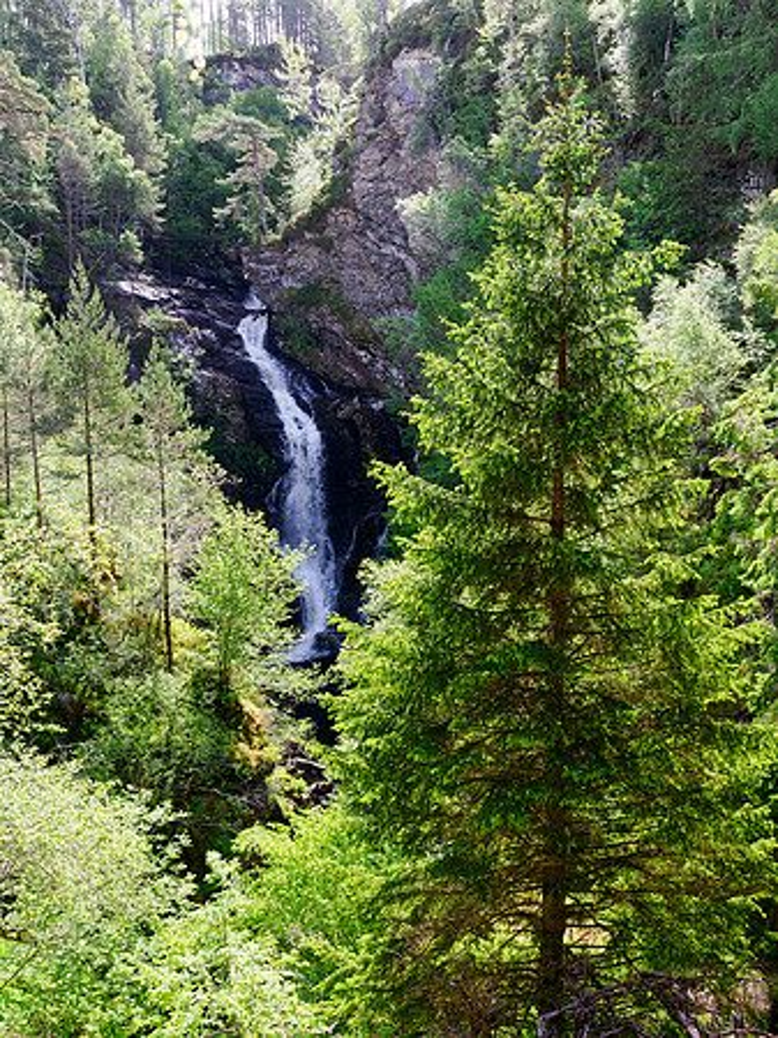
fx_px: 1080
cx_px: 389
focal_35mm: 36
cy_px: 519
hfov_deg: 39.6
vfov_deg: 51.4
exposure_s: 1/50
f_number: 5.6
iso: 400
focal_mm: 18
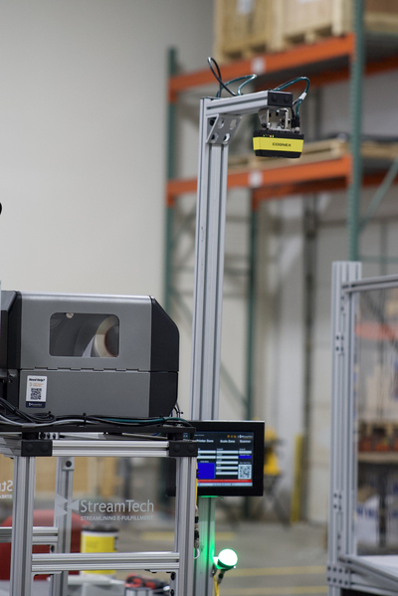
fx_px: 2103
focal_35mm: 127
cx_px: 199
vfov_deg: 16.1
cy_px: 298
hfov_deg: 10.8
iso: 1250
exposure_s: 1/160
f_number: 2.5
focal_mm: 85
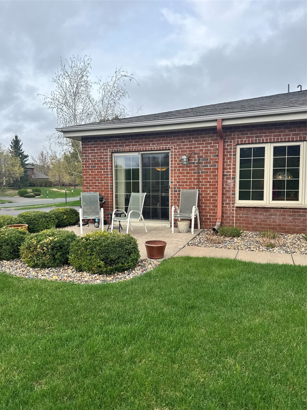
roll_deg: +1.0
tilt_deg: -3.6
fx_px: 284
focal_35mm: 24
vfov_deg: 71.6
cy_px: 205
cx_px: 154
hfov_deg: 56.8
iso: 80
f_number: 1.78
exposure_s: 1/3802
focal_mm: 6.76
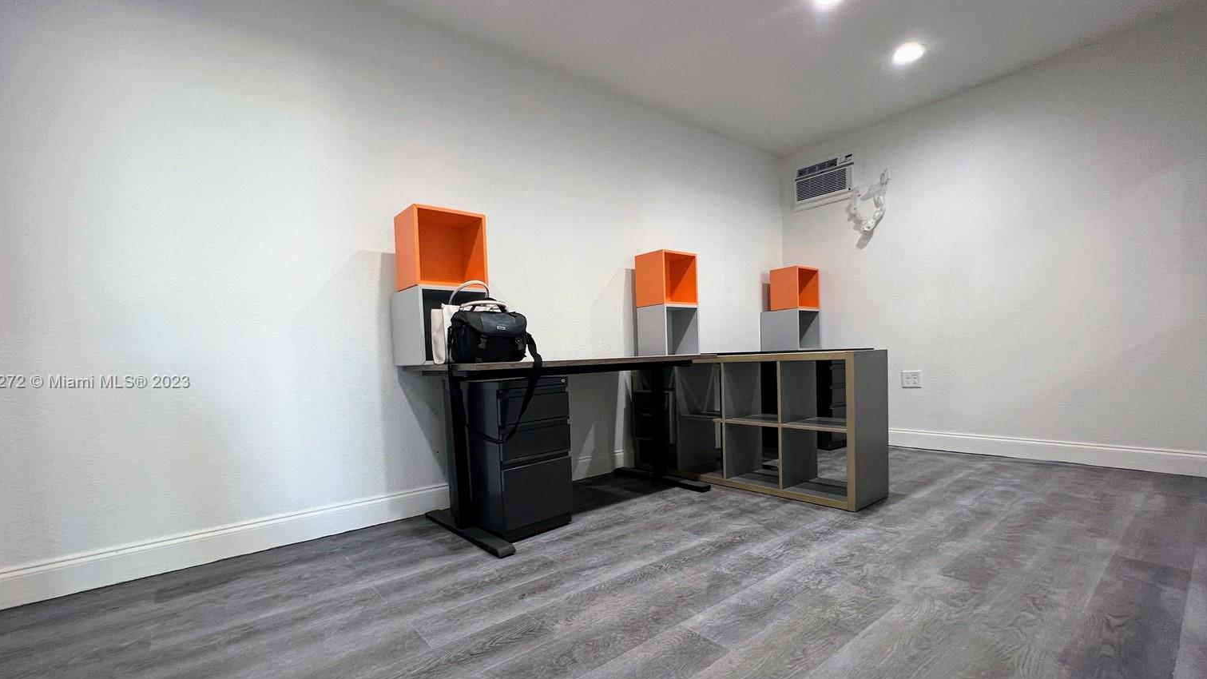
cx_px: 573
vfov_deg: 70.2
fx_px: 480
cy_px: 383
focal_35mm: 15
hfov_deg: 102.9
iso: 160
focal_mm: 1.57
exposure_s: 1/60
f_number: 1.8
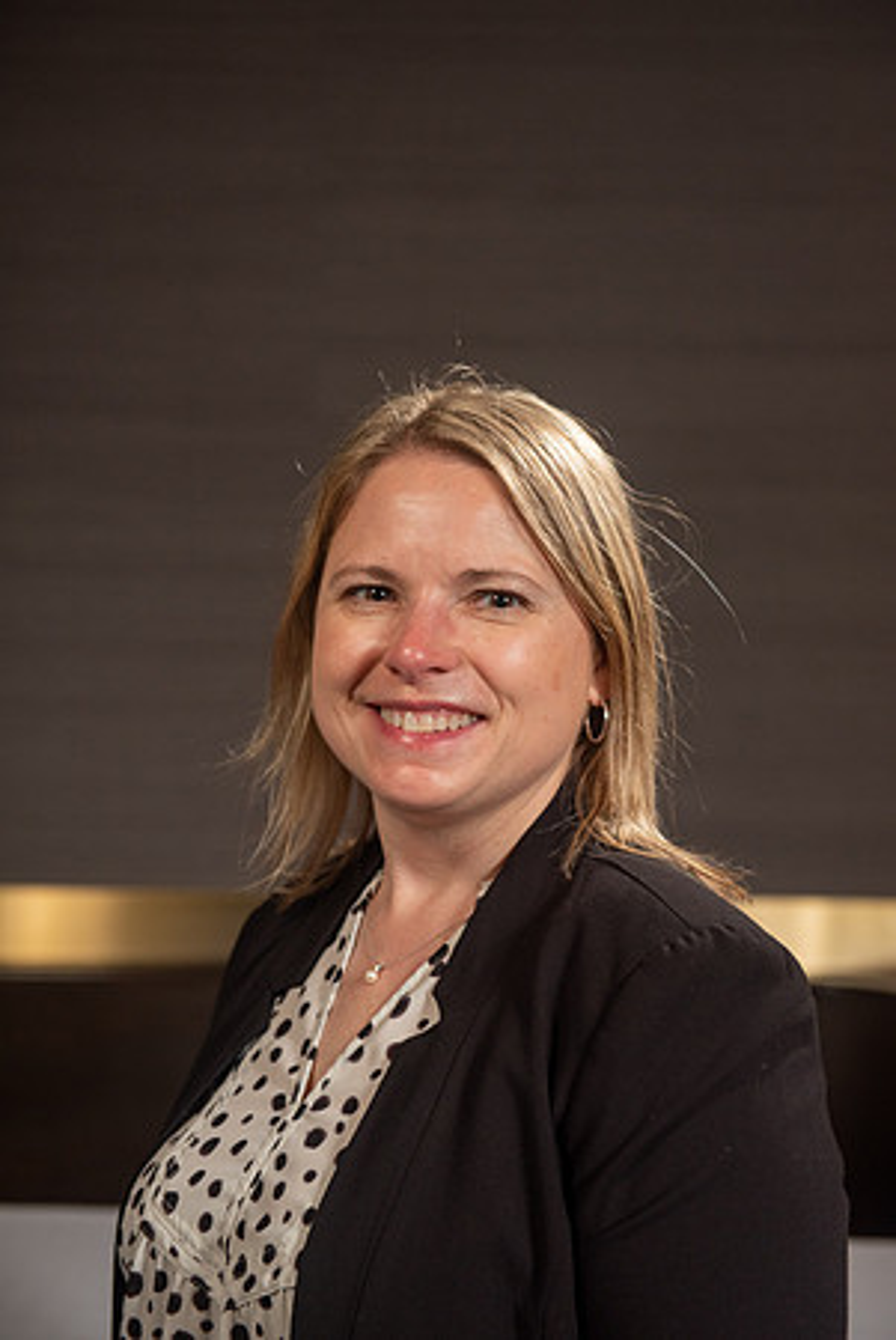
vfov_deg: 32.3
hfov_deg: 22.0
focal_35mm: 62
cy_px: 670
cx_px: 448
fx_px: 2309
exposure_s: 1/100
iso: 800
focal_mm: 62
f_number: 4
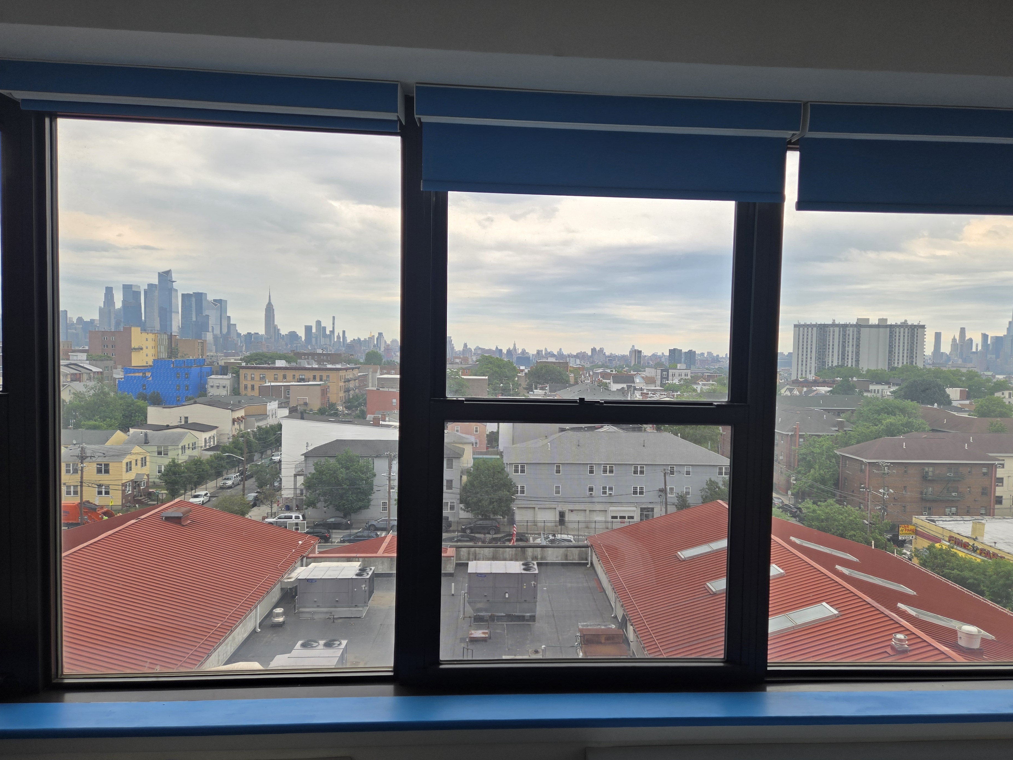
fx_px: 732
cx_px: 531
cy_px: 395
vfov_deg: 54.9
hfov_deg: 69.3
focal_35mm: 25
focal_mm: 5.4
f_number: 1.8
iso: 25
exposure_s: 1/586
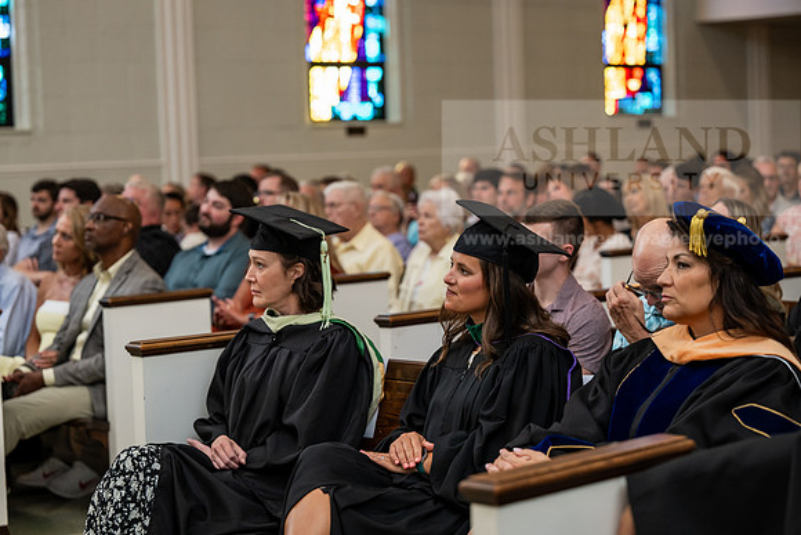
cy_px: 268
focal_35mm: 83
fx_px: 1847
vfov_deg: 16.5
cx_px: 400
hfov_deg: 24.5
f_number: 3.2
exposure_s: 1/200
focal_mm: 83
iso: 1250
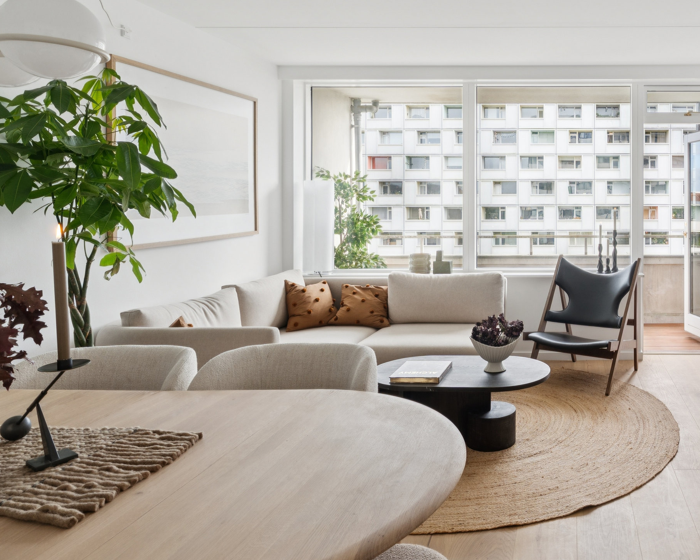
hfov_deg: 57.0
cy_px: 213
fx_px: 580
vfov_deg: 51.1
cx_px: 573
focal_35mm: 28
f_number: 7.1
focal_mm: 12
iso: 200
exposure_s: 1/40
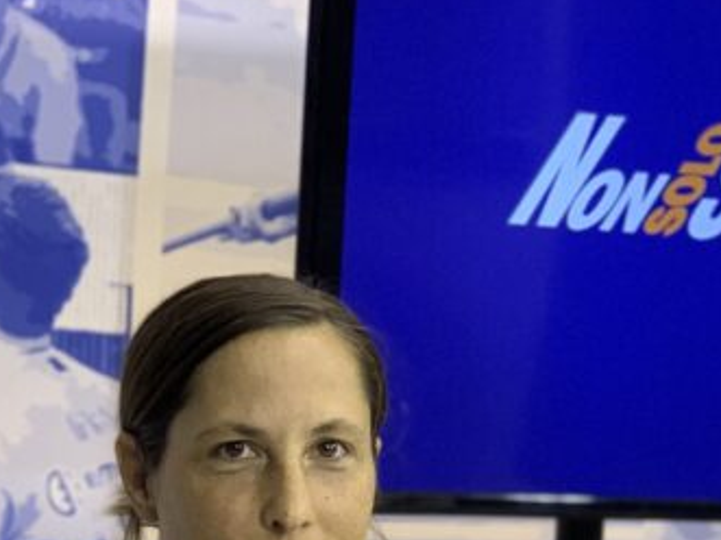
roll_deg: -3.3
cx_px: 392
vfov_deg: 9.1
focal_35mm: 161
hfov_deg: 12.3
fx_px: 3352
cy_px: 671
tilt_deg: -4.5
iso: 64
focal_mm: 6
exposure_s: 1/50
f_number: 2.4
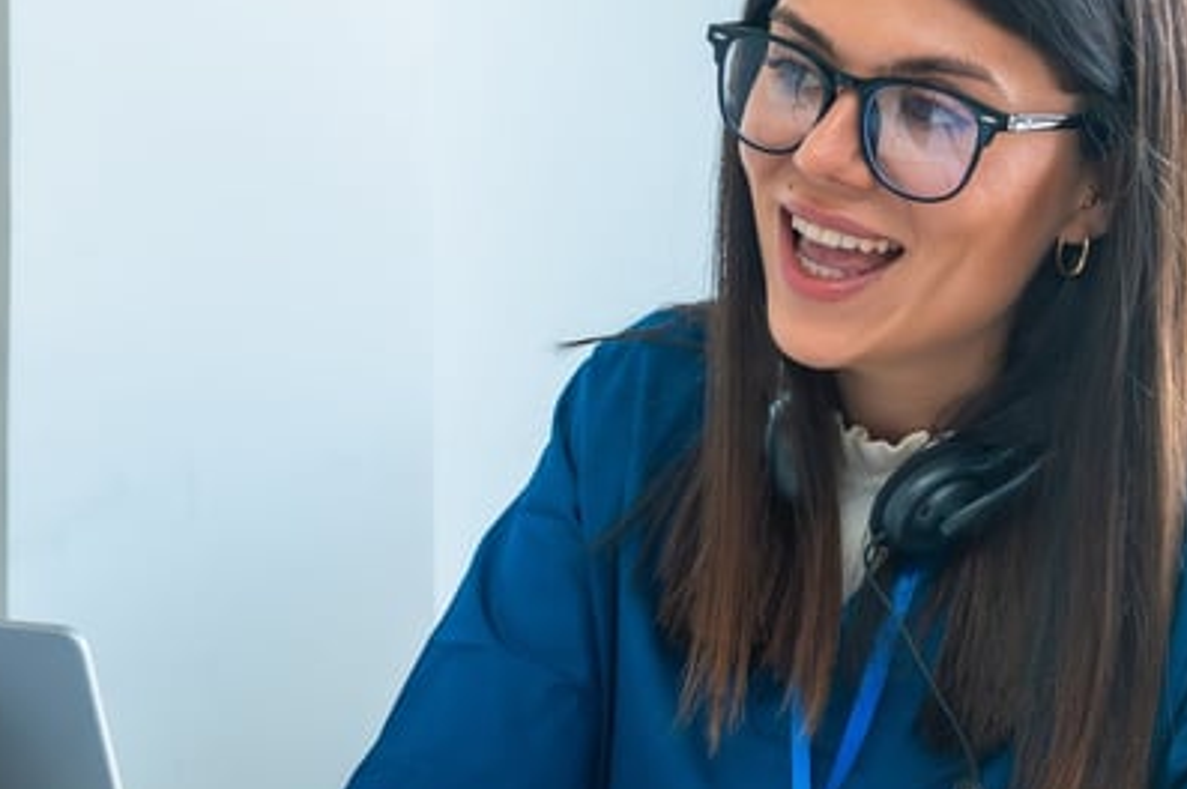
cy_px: 638
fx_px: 3986
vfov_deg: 11.3
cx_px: 314
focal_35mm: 121
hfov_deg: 16.9
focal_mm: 40
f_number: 4
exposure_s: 1/200
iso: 800
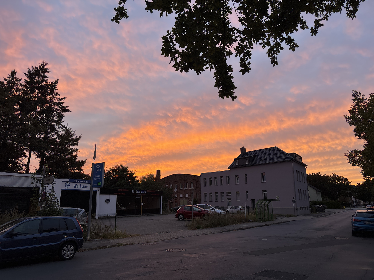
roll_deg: +0.6
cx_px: 187
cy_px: 140
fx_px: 281
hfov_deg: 67.3
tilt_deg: +12.2
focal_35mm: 26
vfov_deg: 53.1
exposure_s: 1/121
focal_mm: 5.96
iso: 64
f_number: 1.6
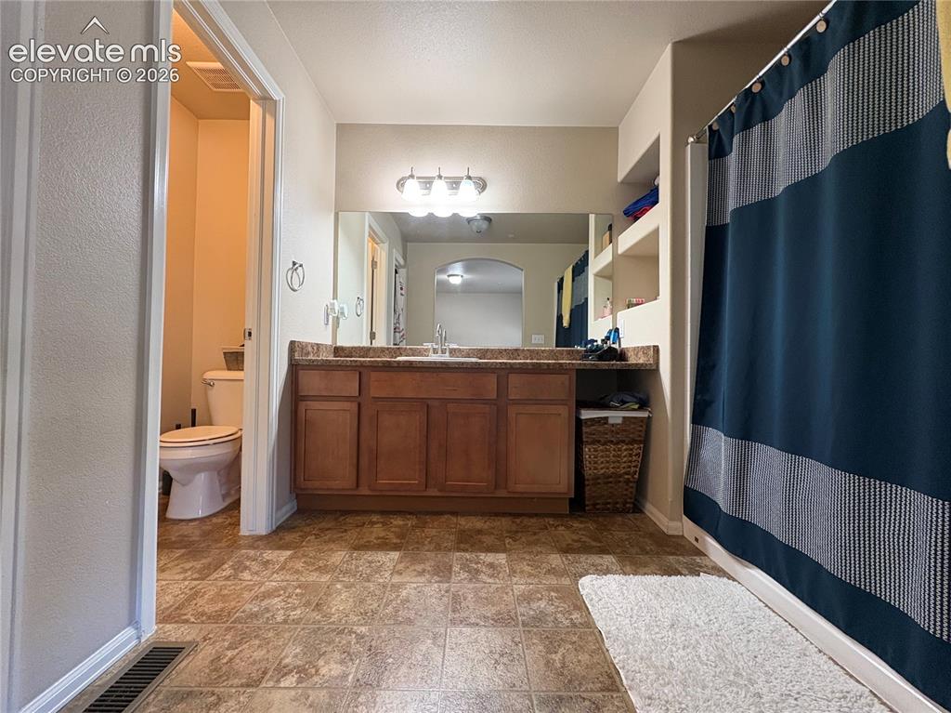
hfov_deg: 102.1
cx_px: 476
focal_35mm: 14
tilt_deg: +1.1
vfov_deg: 85.6
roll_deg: +0.0
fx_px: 384
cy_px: 356
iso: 320
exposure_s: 1/60
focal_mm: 2.22
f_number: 2.2
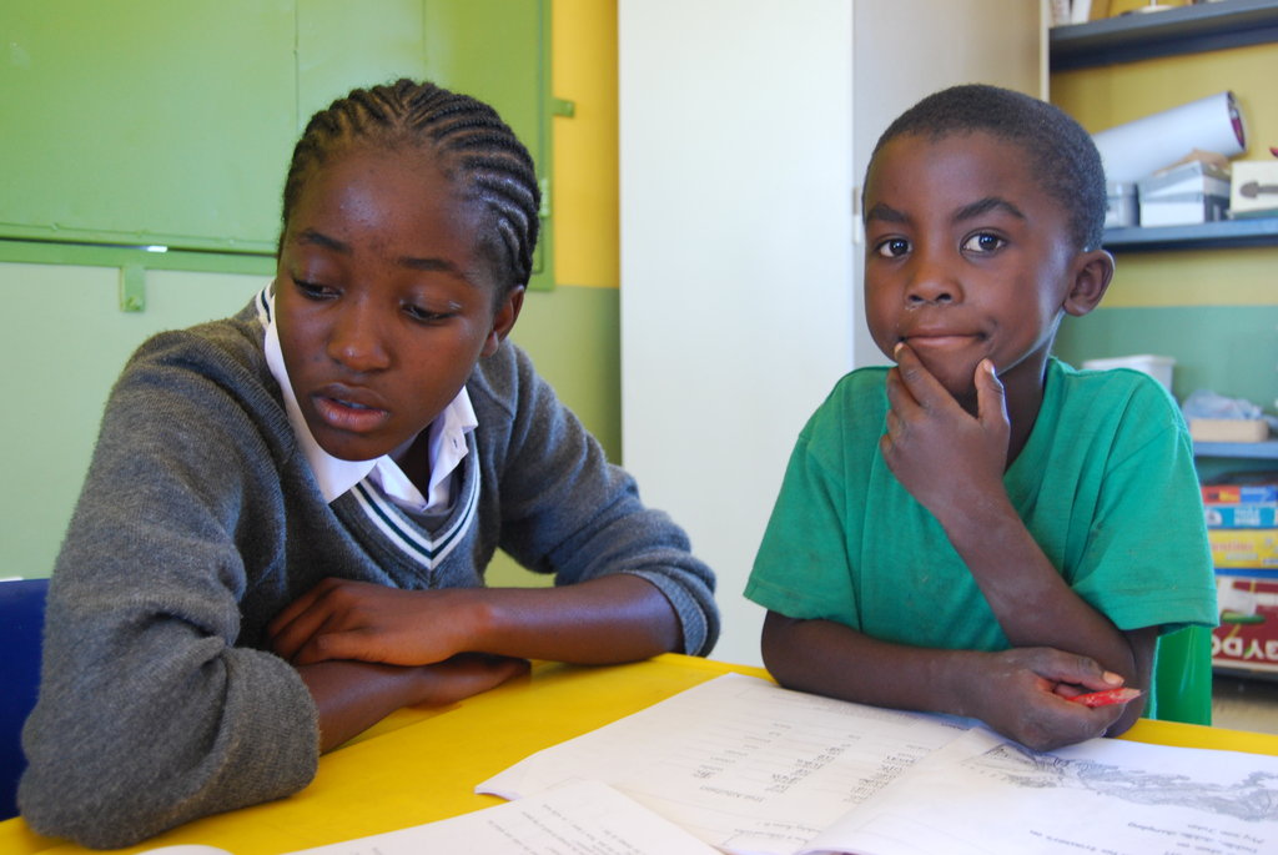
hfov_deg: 55.1
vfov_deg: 38.4
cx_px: 639
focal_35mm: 34
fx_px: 1226
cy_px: 428
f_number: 3.8
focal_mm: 23
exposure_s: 1/30
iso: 500
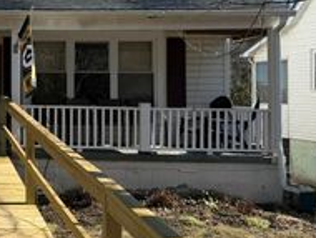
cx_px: -58
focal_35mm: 63
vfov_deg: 23.2
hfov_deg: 27.2
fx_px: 576
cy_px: 71
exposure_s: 1/2611
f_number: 1.78
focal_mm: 6.76
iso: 80
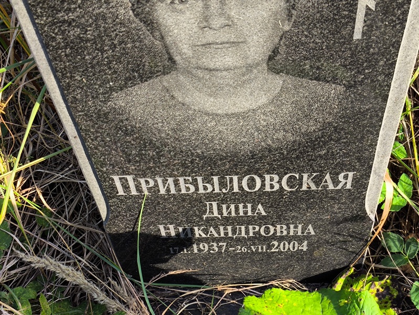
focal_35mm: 50
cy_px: 158
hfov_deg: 38.2
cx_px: 210
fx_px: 605
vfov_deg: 29.1
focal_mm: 4.71
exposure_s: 1/373
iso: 50
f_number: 1.7
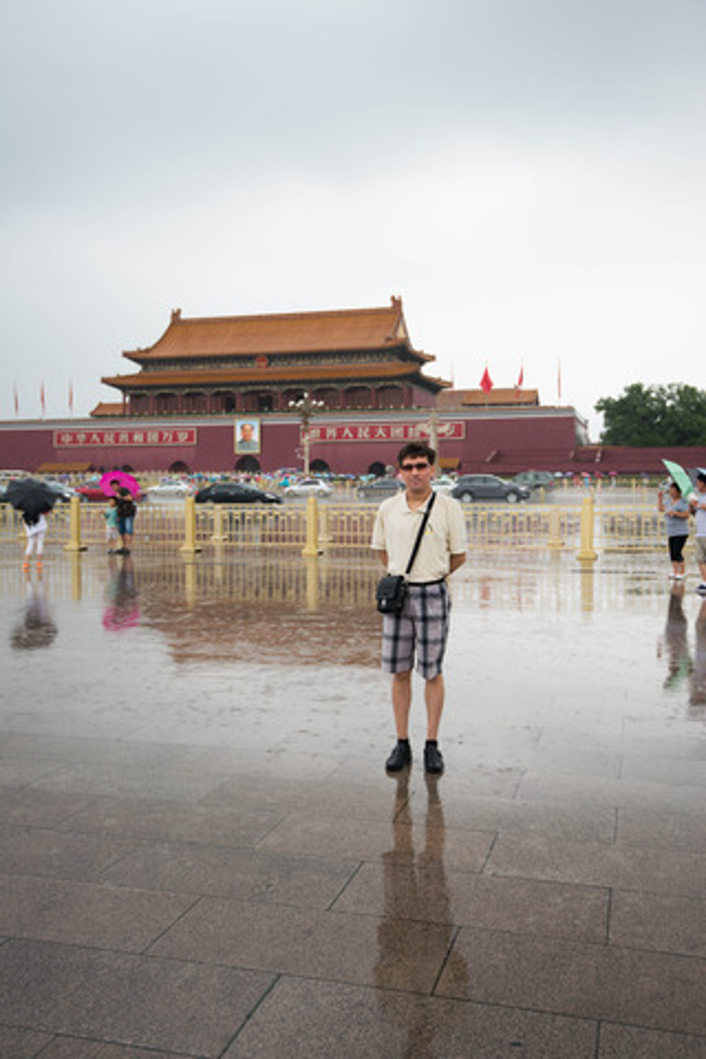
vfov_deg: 54.4
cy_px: 530
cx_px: 353
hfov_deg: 37.9
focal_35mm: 35
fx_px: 1030
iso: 200
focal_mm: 35
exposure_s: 1/125
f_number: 4.8
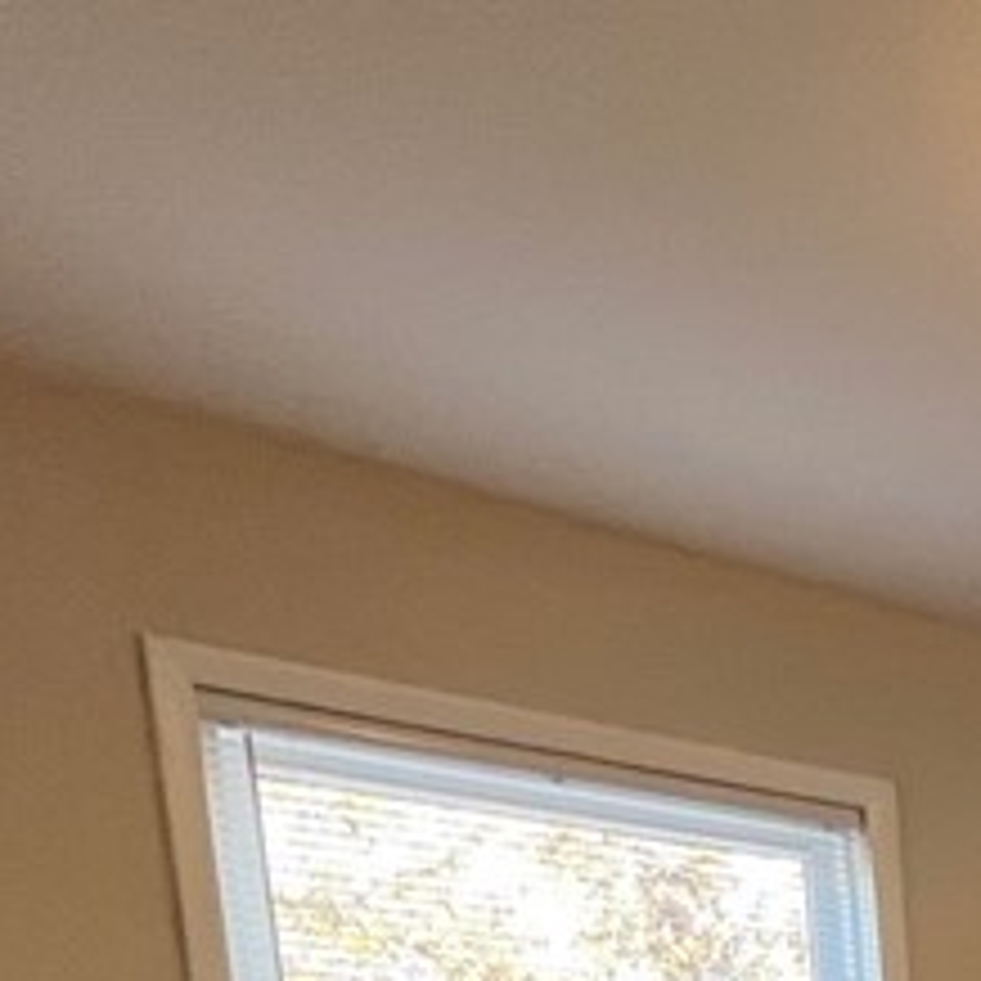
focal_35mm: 54
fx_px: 1731
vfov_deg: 23.3
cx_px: 1611
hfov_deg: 22.9
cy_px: 1584
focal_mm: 1.57
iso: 250
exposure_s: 1/60
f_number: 1.8
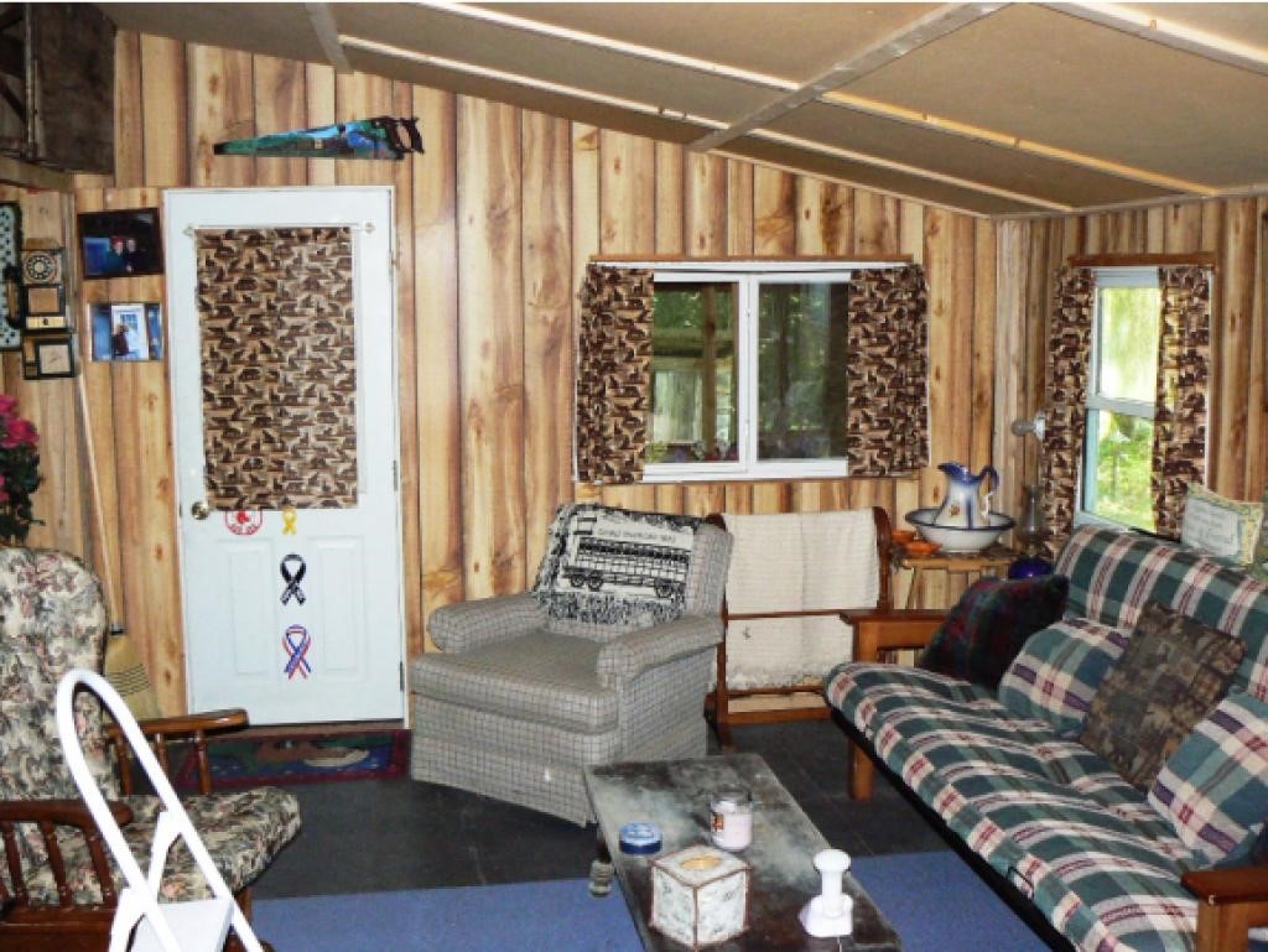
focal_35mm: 36
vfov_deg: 39.7
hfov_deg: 51.3
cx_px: 634
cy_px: 476
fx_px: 1319
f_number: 2.8
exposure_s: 1/30
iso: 320
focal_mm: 6
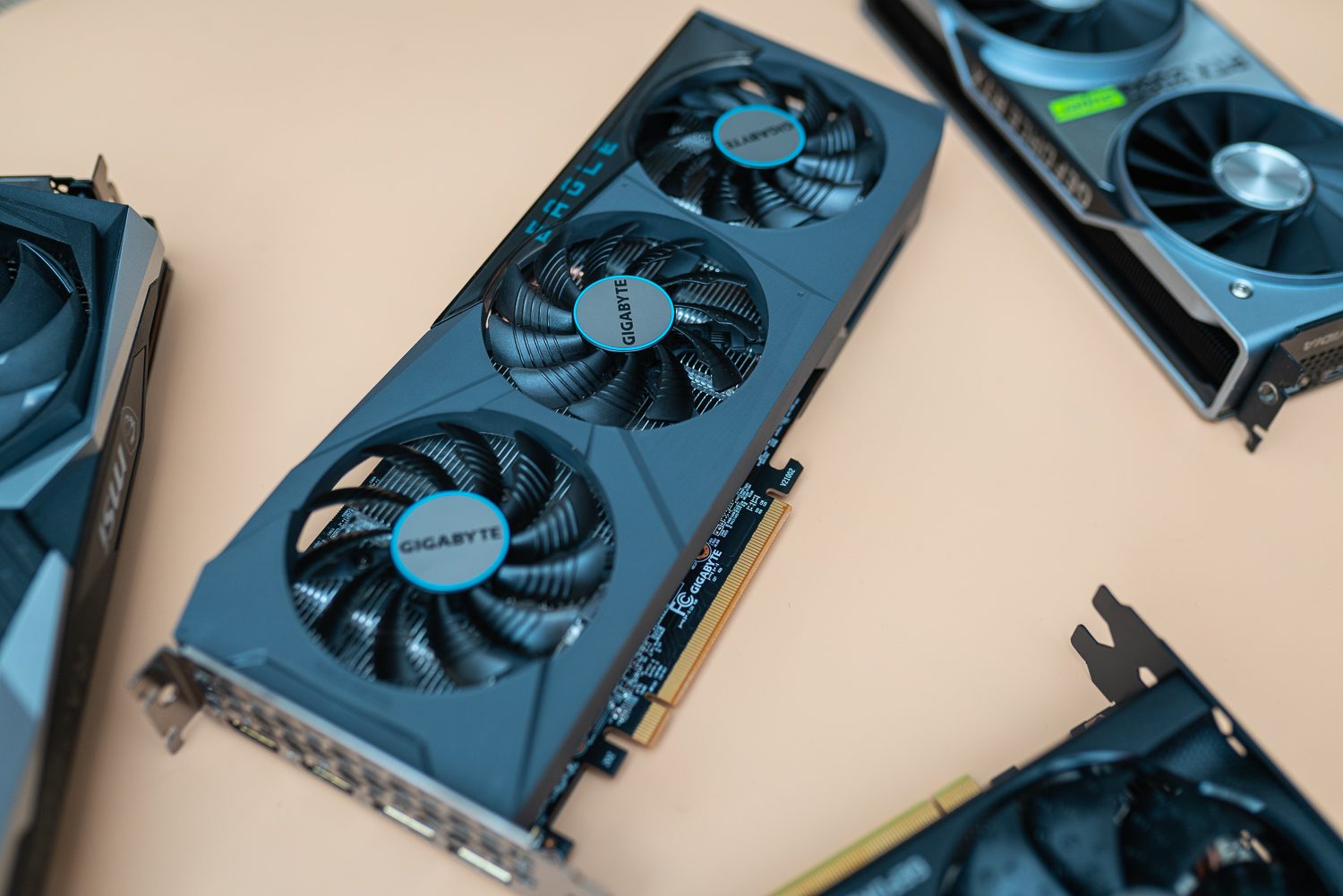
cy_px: 448
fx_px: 1306
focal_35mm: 35
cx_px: 672
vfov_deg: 37.9
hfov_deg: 54.4
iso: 640
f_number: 2.5
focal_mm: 35
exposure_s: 1/160
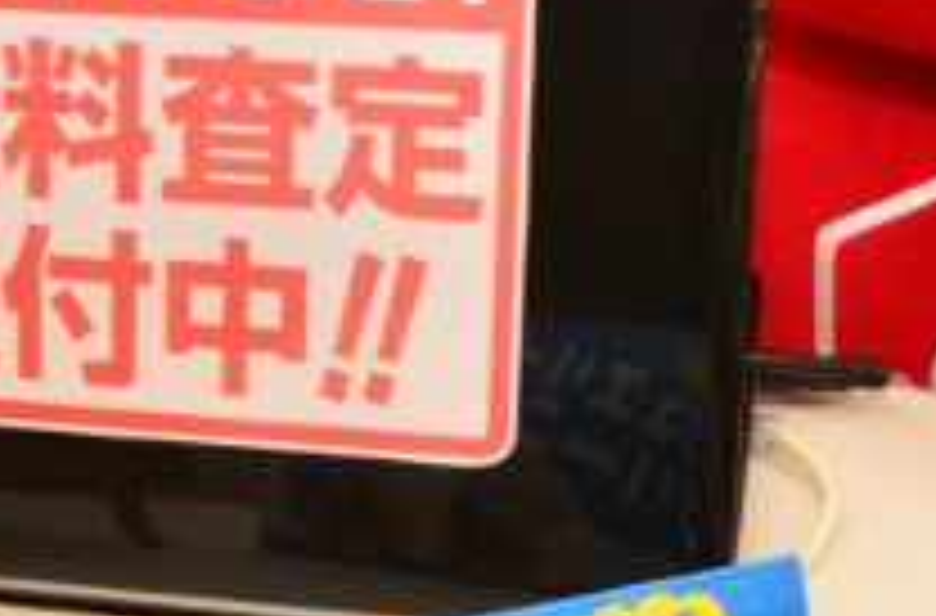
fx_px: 2150
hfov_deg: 24.5
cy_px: 211
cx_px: 371
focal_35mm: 83
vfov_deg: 16.3
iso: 800
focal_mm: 12
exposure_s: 1/20
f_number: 8
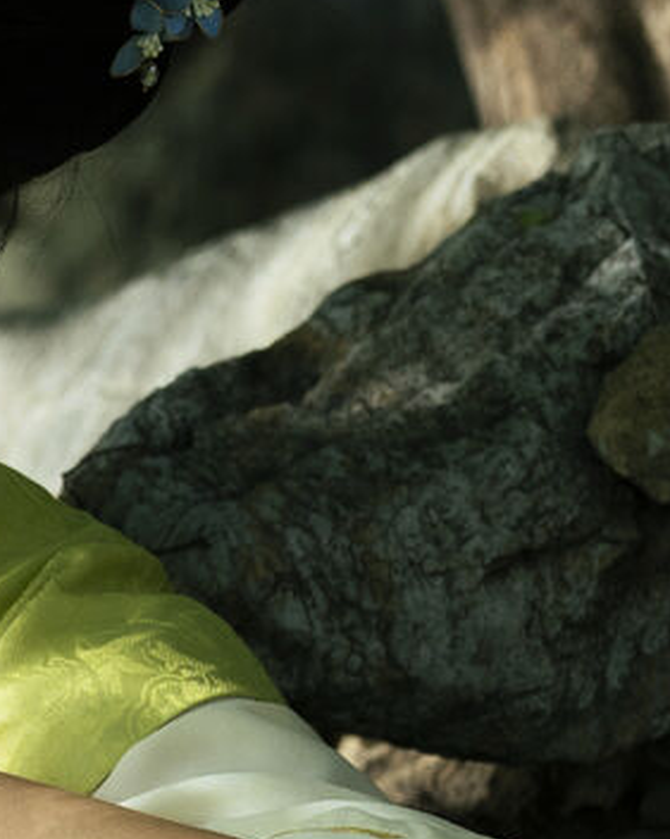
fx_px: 8811
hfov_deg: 4.3
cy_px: 1123
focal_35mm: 355
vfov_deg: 5.4
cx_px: -336
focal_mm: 74
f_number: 4
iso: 250
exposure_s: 1/200
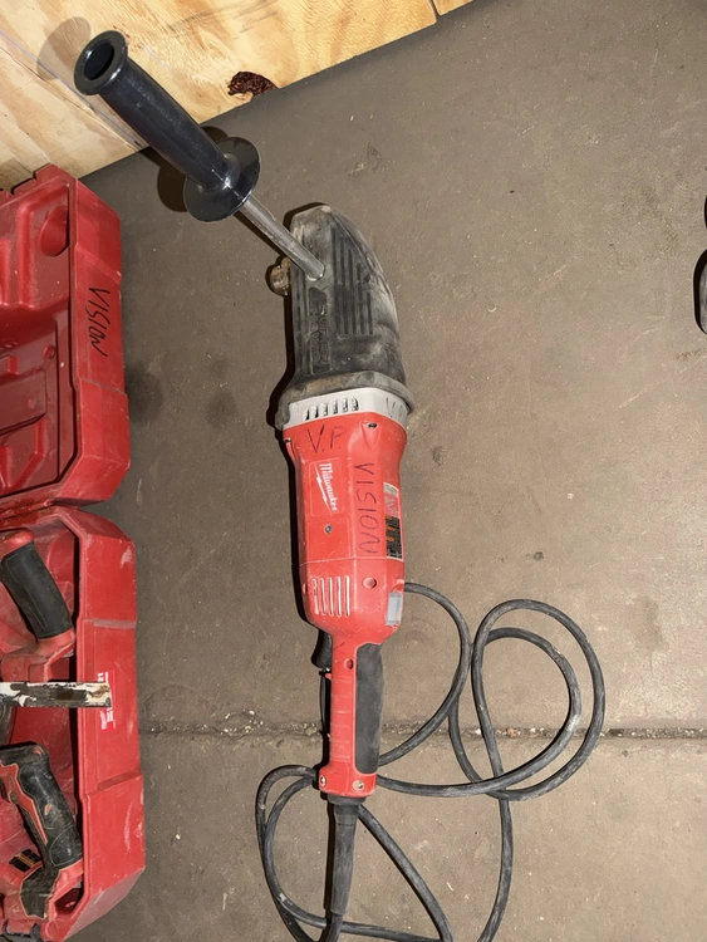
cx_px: 354
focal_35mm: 24
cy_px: 471
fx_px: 653
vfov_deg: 71.6
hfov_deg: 56.8
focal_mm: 6.76
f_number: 1.78
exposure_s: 1/5
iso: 100
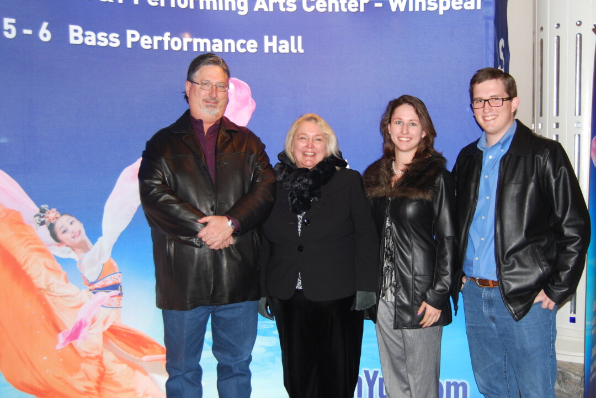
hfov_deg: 57.2
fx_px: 546
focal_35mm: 33
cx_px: 298
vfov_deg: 40.0
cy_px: 199
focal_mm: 22
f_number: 3.8
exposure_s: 1/60
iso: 200
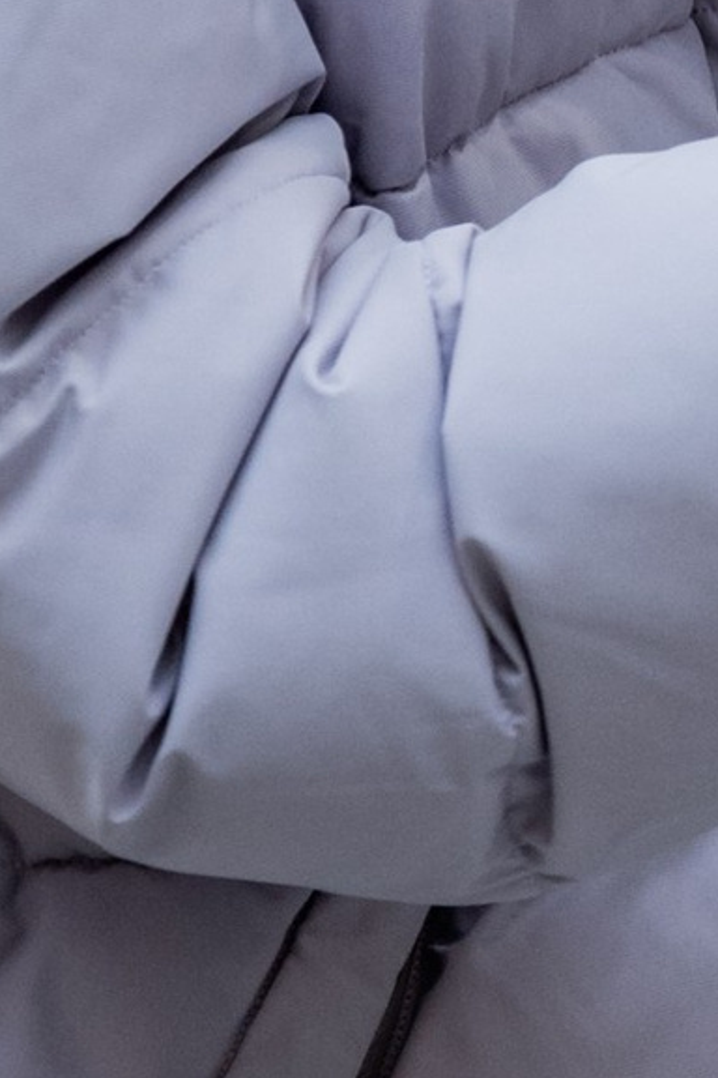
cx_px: 1657
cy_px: -24
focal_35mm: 500
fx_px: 14957
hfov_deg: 2.7
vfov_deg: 4.1
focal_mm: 75
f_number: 2.8
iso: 800
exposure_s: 1/320
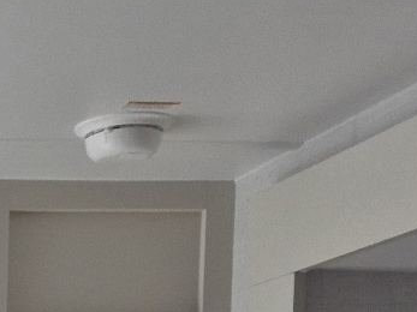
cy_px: 650
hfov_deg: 16.0
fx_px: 1276
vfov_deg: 12.2
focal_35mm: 106
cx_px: -317
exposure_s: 1/182
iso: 50
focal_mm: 5.4
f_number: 1.8
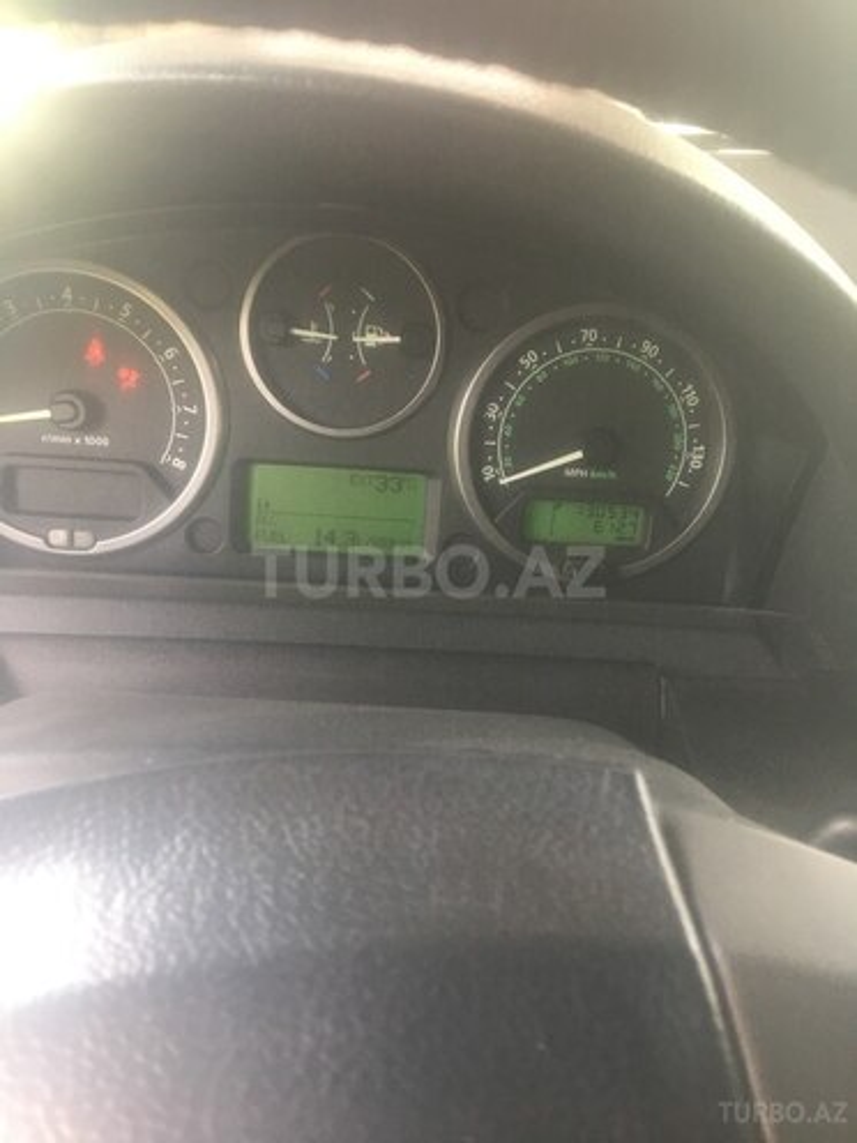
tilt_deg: -36.2
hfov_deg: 48.2
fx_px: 957
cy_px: 572
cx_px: 428
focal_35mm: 29
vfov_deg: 61.7
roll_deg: -6.2
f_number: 2.2
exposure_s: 1/33
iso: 100
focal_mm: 4.15
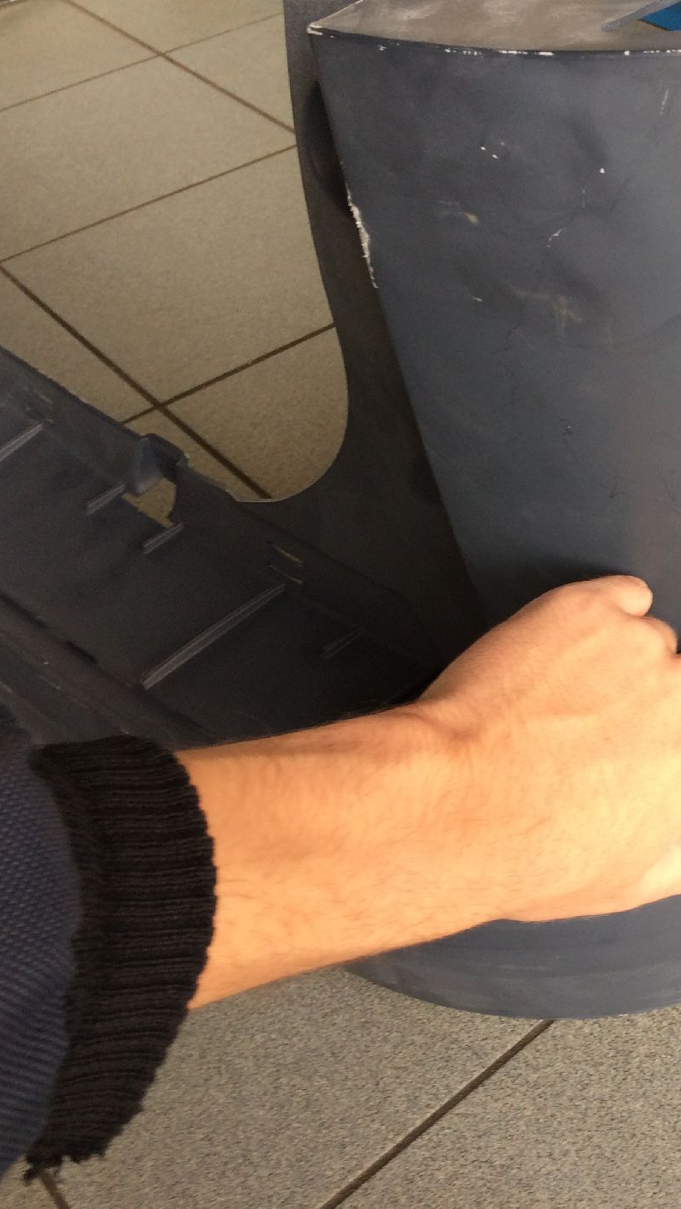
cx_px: 800
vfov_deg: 47.4
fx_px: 1380
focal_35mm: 43
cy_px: 596
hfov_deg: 25.2
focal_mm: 4.15
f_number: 2.2
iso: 40
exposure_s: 1/50
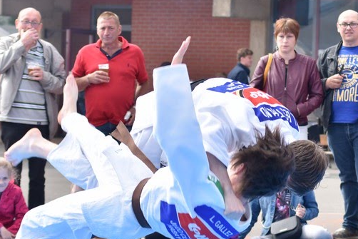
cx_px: 237
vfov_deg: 9.0
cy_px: 137
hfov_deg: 13.4
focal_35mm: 153
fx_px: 1522
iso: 100
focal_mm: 50
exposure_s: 1/500
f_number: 3.5
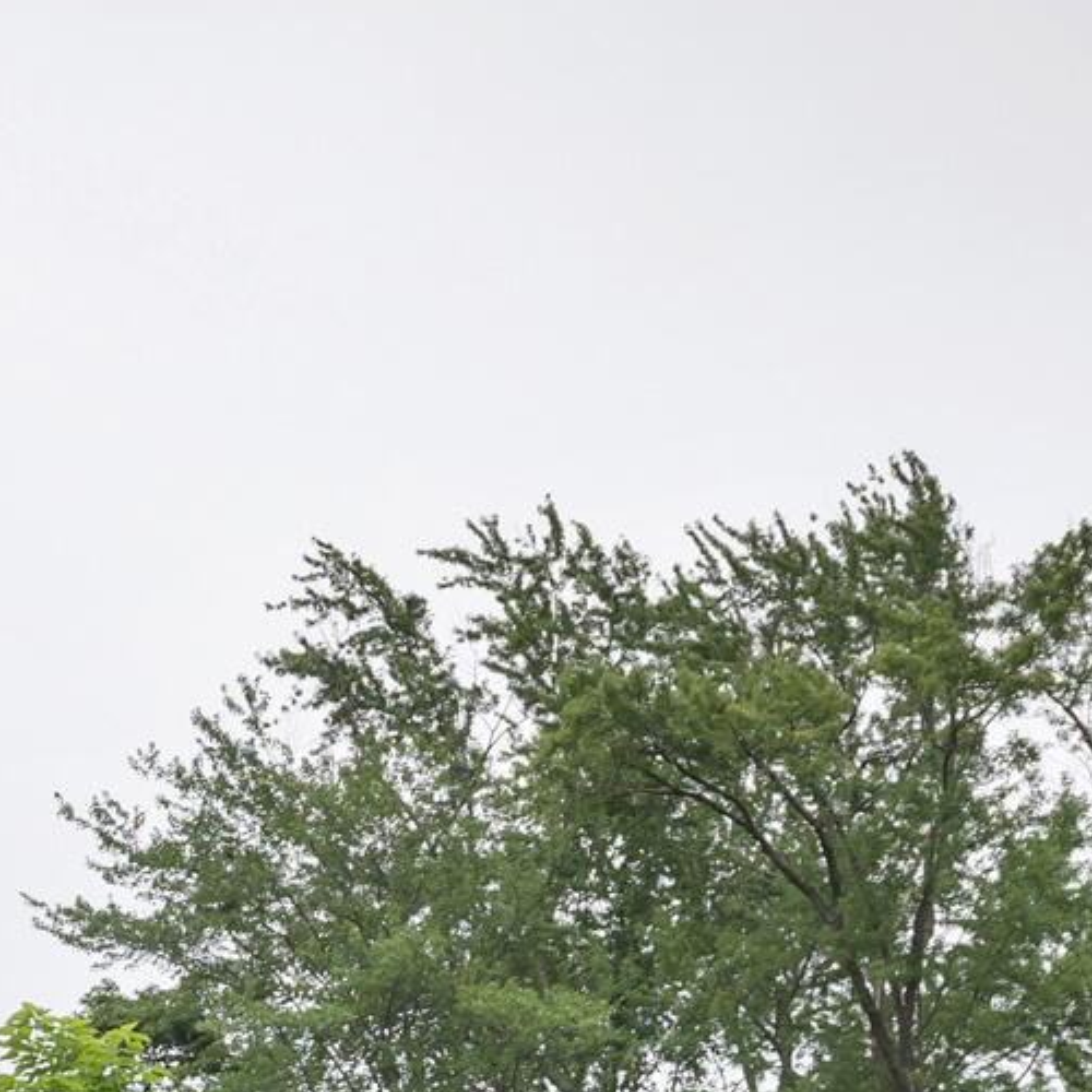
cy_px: 1659
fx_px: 2427
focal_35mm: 68
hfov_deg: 24.3
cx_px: 20
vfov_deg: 21.2
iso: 250
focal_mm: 16
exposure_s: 1/250
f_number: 4
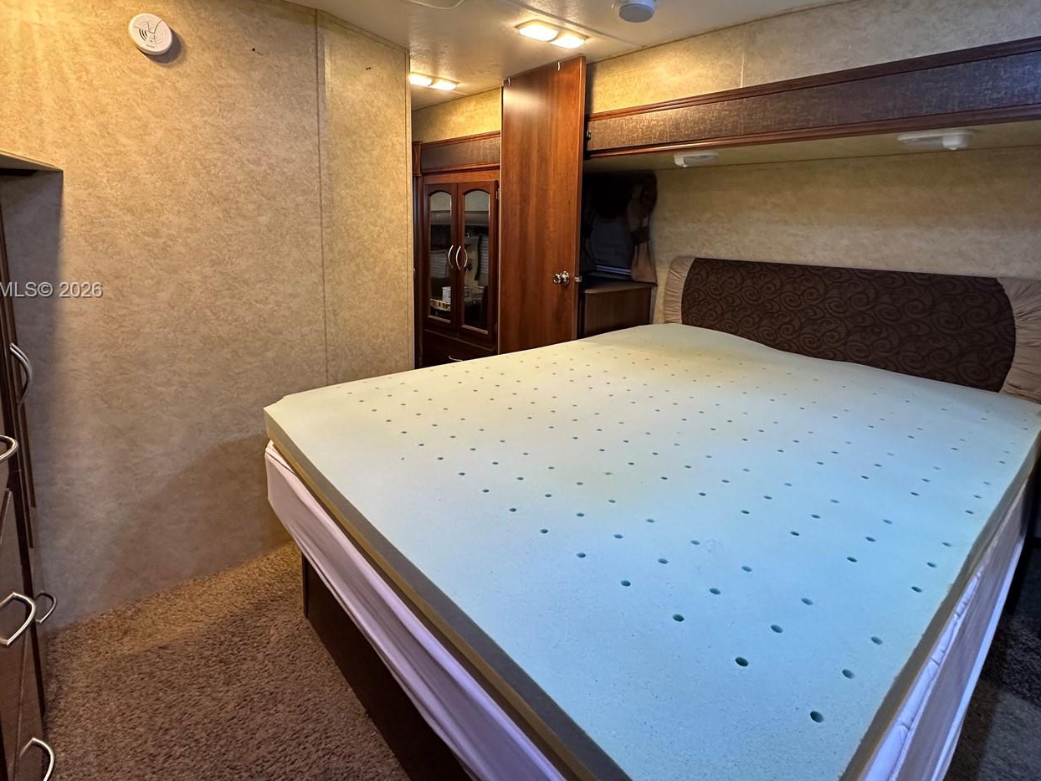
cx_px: 511
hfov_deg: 87.7
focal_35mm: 18
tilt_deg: -9.8
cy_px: 291
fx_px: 541
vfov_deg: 70.4
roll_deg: +0.4
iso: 320
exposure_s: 1/60
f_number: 2.2
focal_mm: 2.22
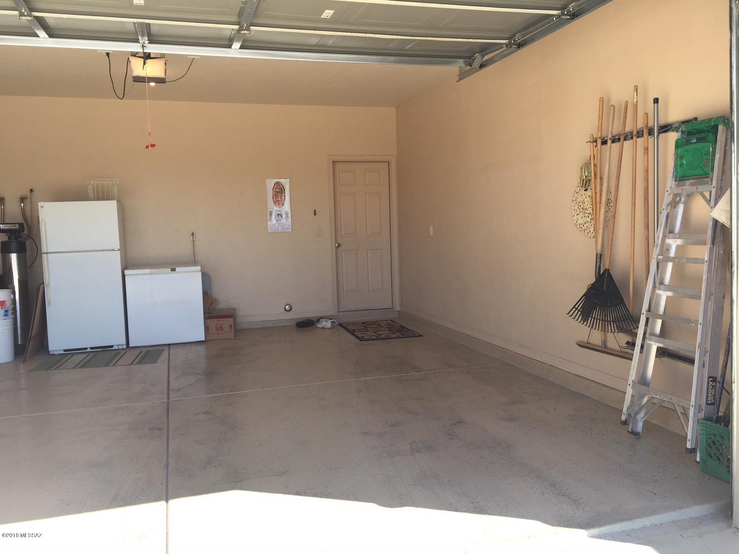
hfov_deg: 61.7
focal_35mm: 29
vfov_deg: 48.2
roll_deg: +0.4
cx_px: 370
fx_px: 619
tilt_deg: -3.6
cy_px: 277
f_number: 2.2
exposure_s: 1/408
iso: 32
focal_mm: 4.15
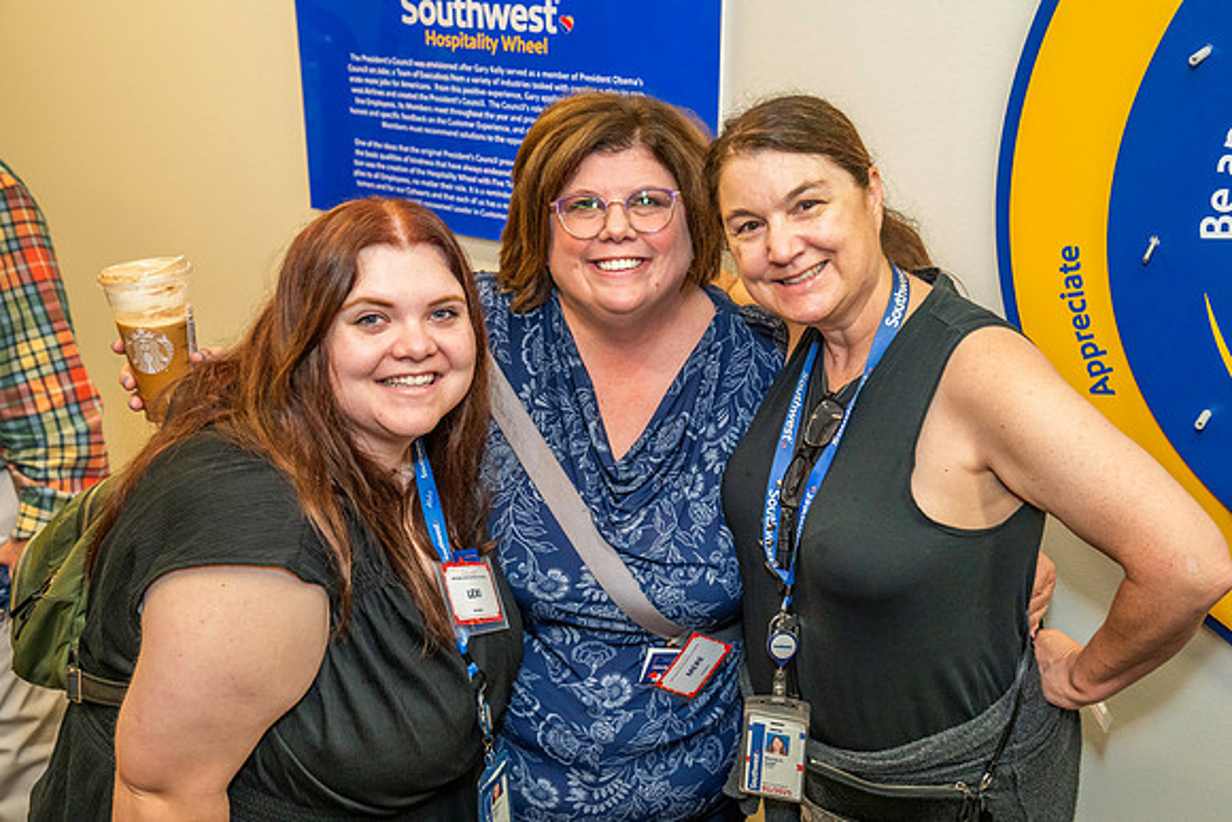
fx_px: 1403
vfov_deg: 32.6
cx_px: 616
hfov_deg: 47.4
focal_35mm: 41
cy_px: 411
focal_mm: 41
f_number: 4.5
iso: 2500
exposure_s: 1/125
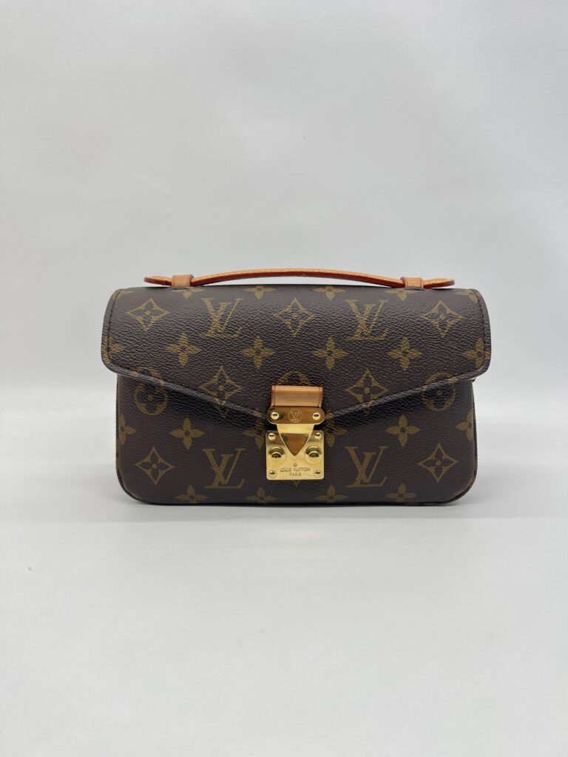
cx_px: 284
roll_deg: +0.0
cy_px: 378
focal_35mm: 26
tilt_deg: -10.6
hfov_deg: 53.1
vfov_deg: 67.3
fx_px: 569
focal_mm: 5.7
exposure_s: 1/112
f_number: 1.5
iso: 32
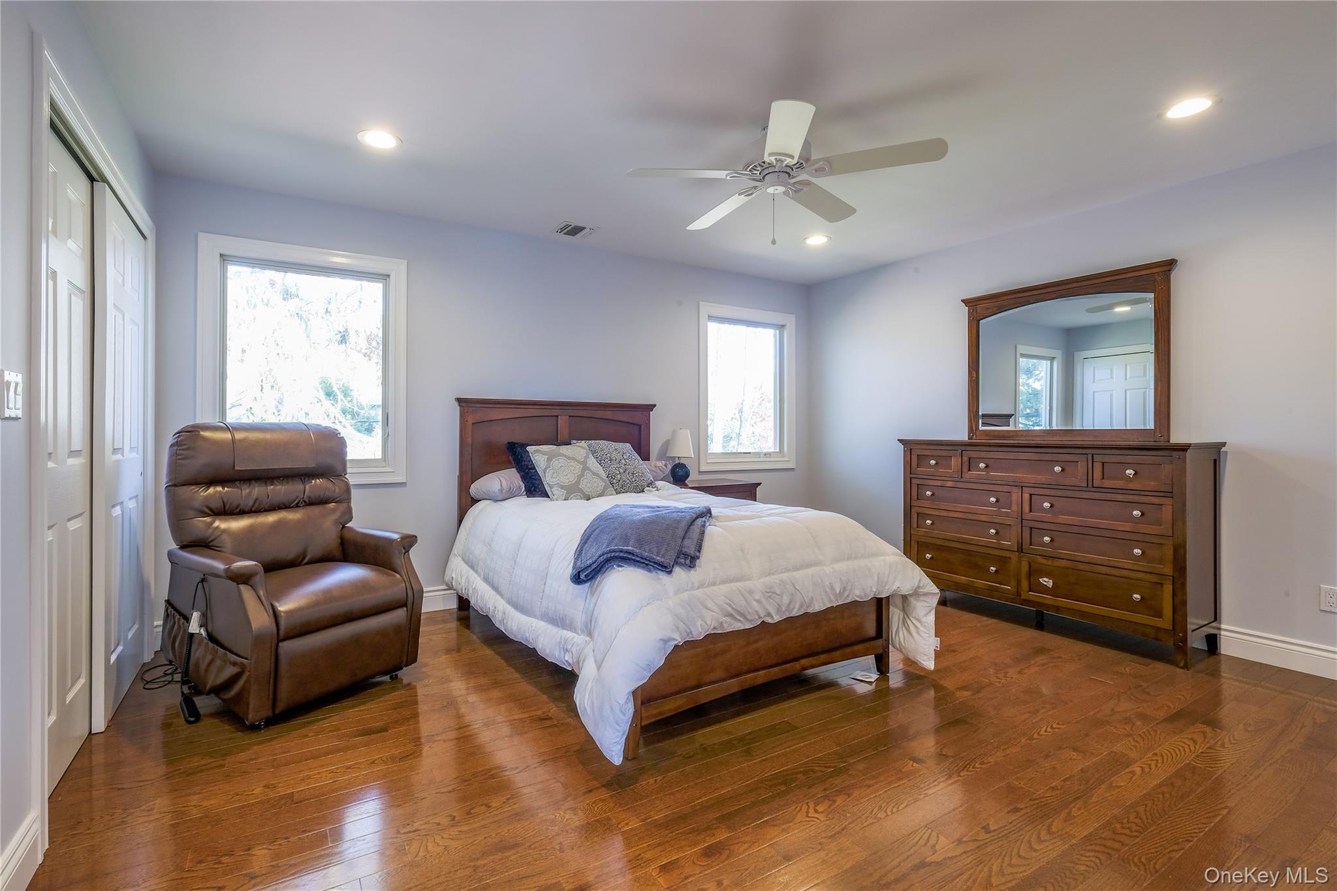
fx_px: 557
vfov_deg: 77.3
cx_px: 668
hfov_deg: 100.4
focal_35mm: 15
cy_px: 446
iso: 400
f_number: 10
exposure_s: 1/8
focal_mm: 10
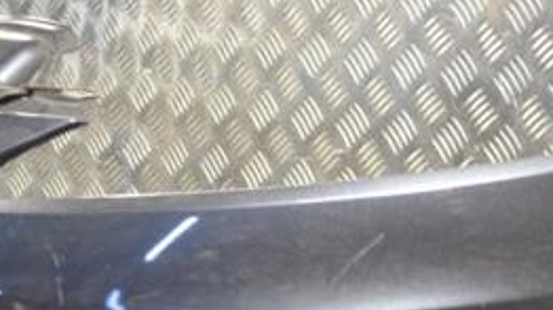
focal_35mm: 108
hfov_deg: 19.7
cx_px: 399
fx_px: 1583
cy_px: 415
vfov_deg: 10.9
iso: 320
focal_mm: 30
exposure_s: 1/30
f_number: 4.5
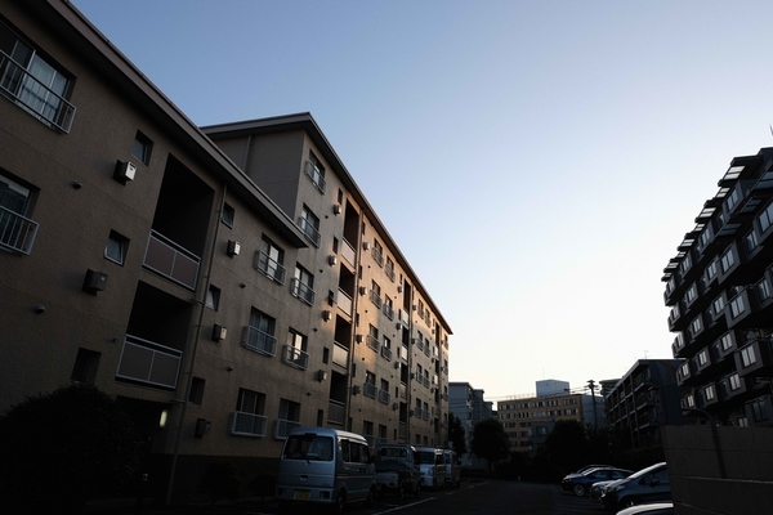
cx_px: 386
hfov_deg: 73.7
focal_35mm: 24
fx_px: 515
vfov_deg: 53.1
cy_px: 258
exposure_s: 1/250
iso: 200
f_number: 5.6
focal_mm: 16
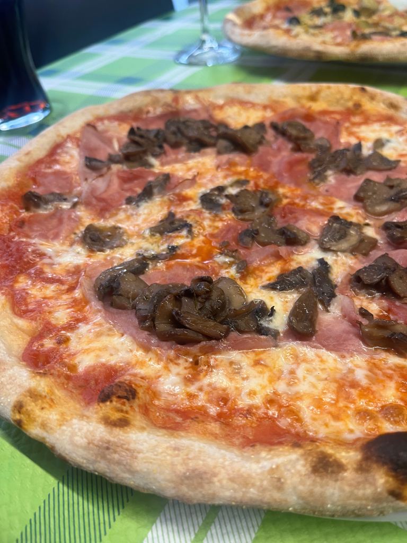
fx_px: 408
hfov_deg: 53.1
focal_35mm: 26
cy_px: 272
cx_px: 204
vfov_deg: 67.3
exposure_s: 1/50
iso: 100
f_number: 1.6
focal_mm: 5.1
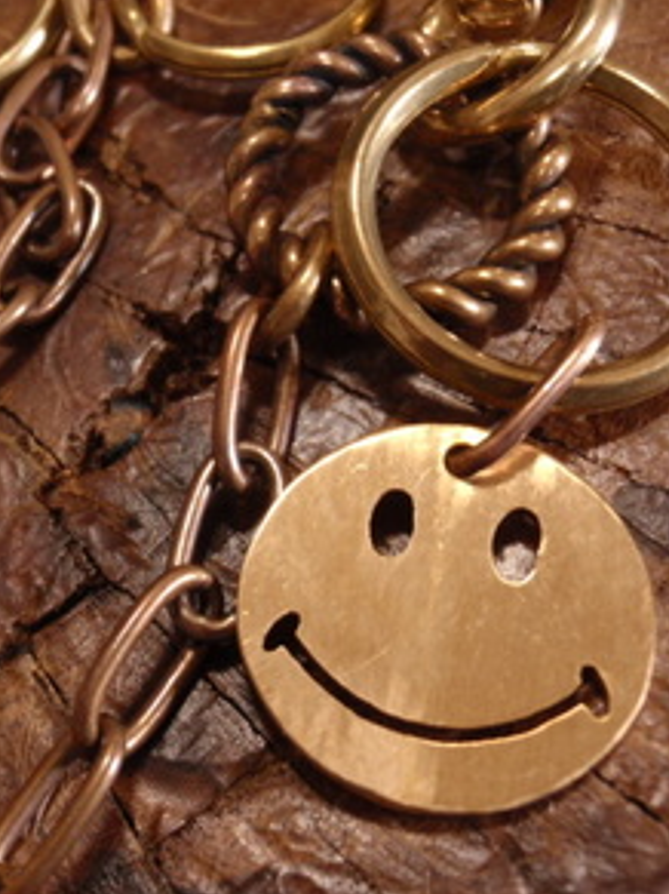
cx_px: 61
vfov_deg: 34.9
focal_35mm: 55
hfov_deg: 25.7
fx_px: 1418
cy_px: 452
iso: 200
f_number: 3.9
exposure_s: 1/10
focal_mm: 7.25
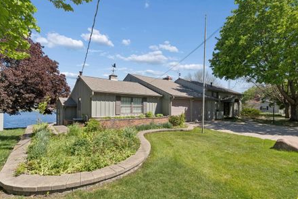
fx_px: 141
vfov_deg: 70.3
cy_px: 107
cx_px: 164
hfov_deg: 93.0
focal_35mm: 17
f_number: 8
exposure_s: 1/320
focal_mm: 10
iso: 125
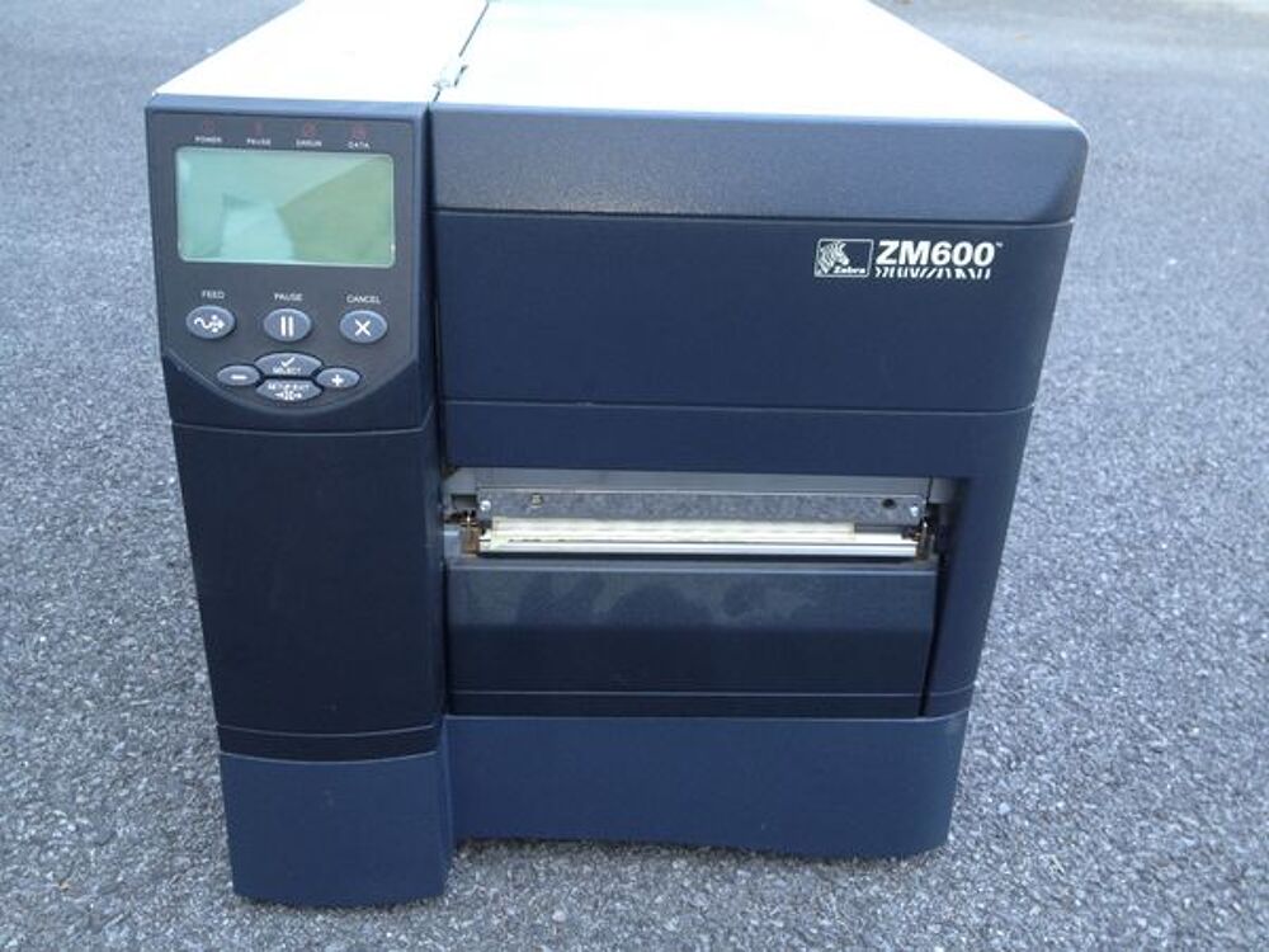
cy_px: 476
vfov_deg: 40.7
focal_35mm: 35
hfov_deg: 52.6
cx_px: 634
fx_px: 1283
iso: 80
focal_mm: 4.28
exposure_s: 1/60
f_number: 2.4
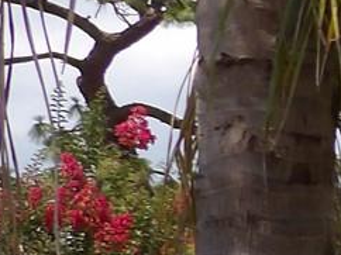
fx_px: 1565
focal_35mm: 159
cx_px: 1120
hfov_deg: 9.1
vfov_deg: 9.1
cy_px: 379
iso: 100
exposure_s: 1/536
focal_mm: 4.3
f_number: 4.6
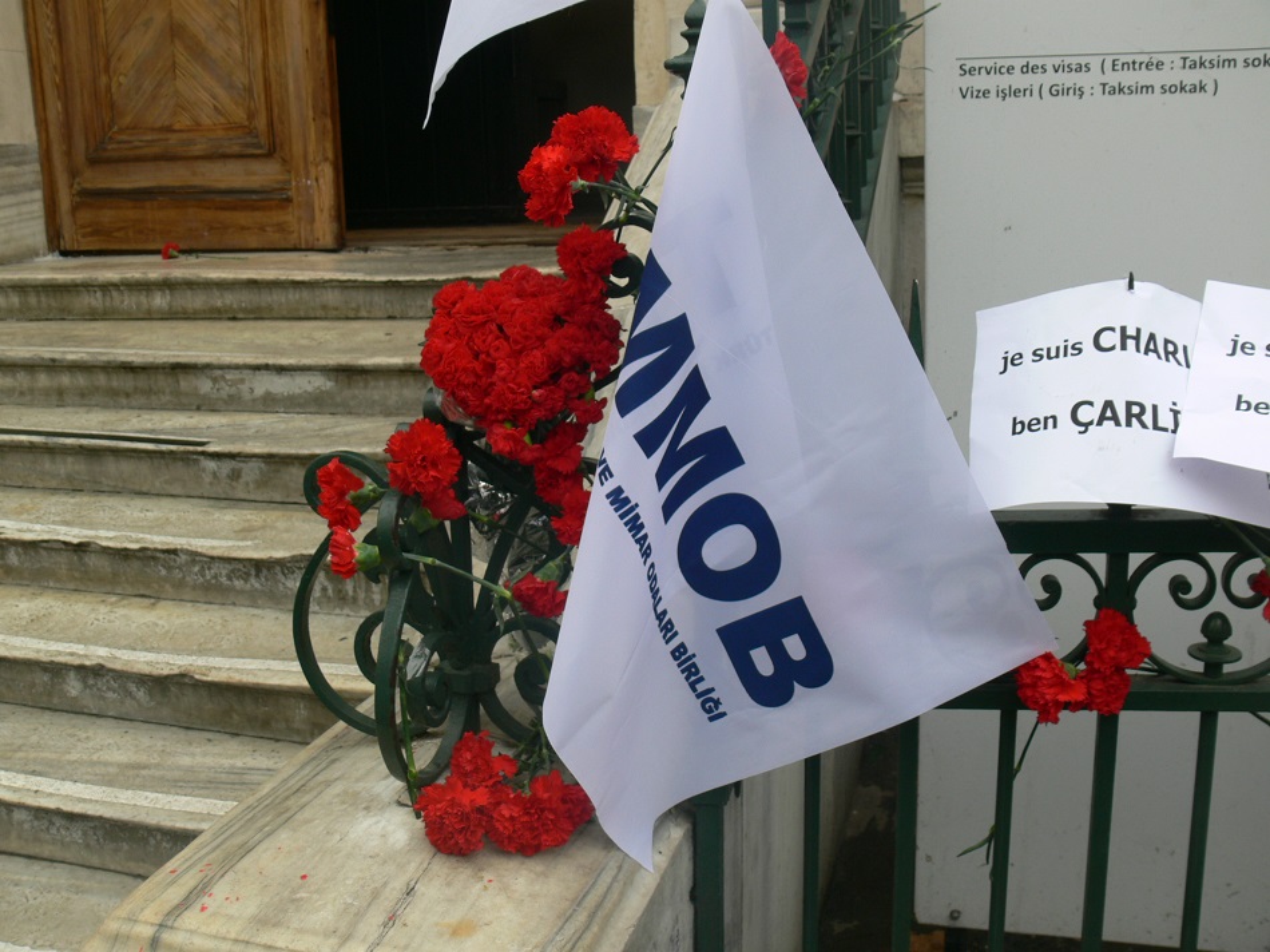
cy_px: 476
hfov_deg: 52.6
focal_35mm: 35
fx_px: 1284
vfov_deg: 40.7
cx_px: 635
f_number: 4
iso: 80
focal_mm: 7.4
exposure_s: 1/80
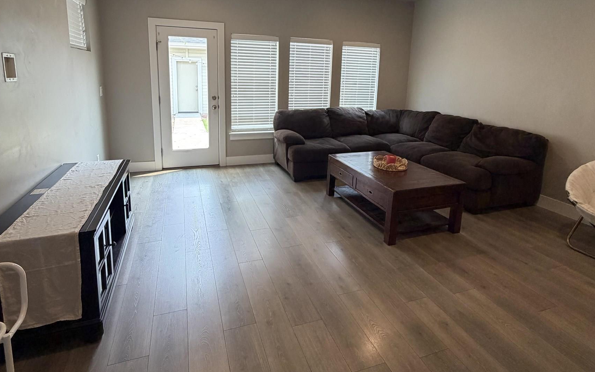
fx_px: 324
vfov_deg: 58.6
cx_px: 296
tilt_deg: -9.5
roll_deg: -1.8
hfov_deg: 85.1
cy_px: 132
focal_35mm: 20
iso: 250
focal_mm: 2.22
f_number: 2.2
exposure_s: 1/120
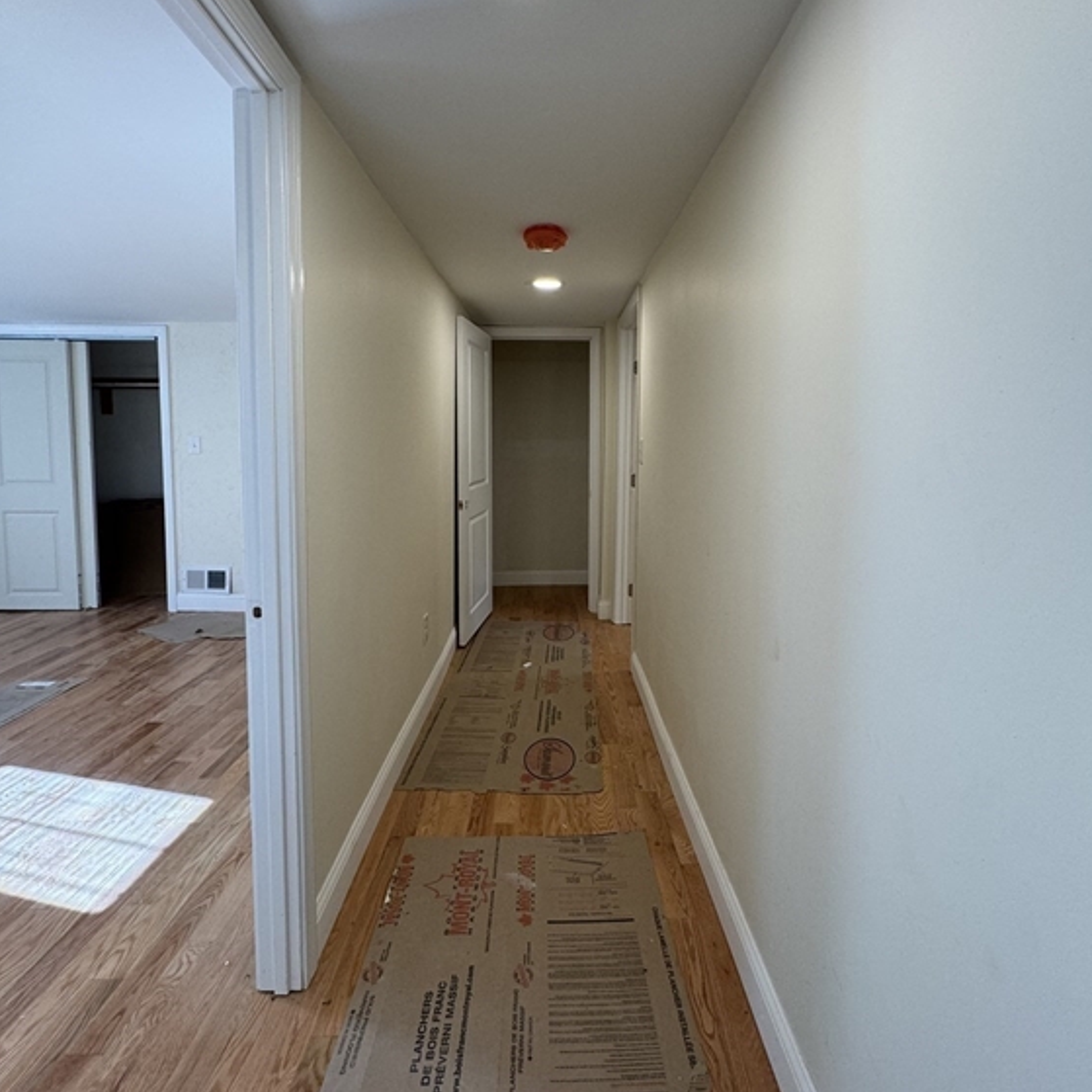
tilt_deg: -3.4
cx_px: 557
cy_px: 483
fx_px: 607
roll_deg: -0.3
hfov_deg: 84.0
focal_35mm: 17
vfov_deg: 83.6
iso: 125
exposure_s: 1/120
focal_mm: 2.22
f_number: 2.2
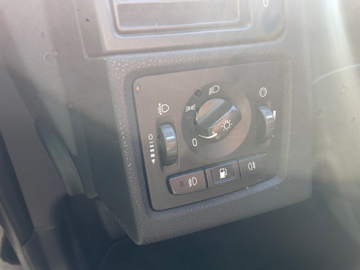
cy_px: 135
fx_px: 270
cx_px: 180
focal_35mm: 26
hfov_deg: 67.3
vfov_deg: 53.1
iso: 40
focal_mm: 4.2
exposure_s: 1/121
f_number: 1.6
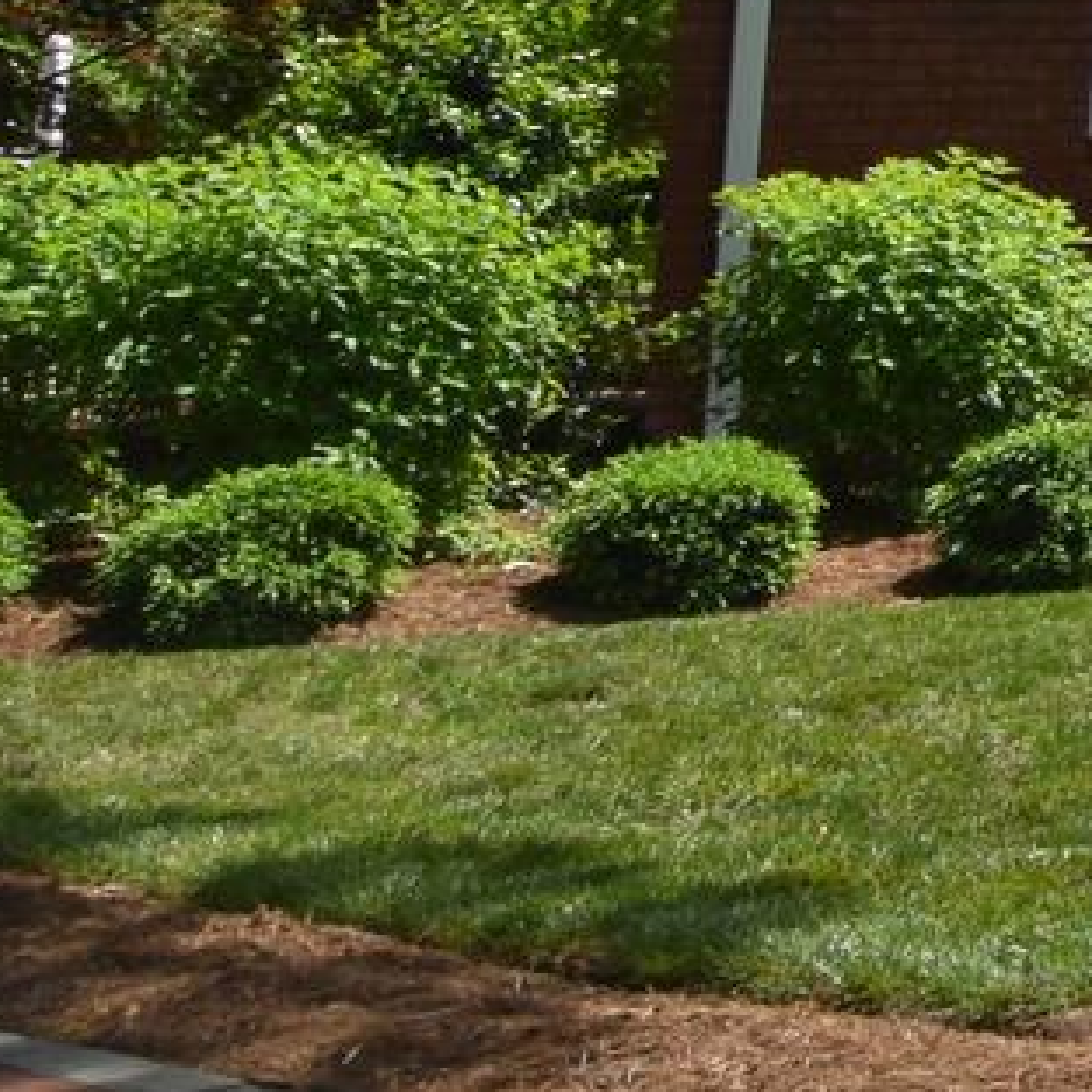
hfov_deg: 11.3
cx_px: 3269
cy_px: -403
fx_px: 3276
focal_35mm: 92
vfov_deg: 17.5
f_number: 10
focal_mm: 11
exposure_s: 1/400
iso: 200
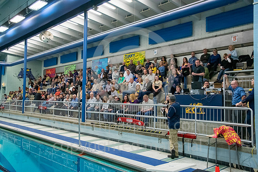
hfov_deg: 58.7
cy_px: 86
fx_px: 229
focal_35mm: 32
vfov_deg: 41.1
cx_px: 129
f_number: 5.6
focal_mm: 32
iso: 5000
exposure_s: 1/400
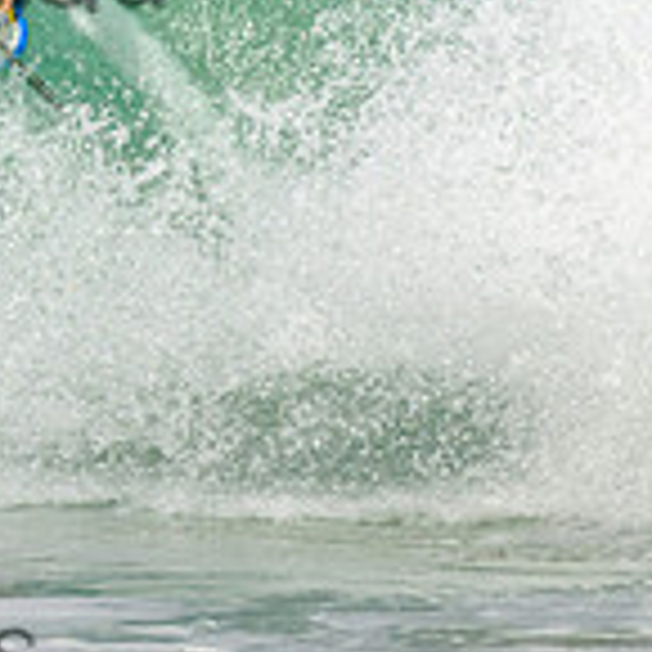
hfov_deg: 0.6
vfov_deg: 0.6
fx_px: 57962
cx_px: -310
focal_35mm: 2720
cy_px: -97
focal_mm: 800
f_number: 11
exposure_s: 1/2000
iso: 720
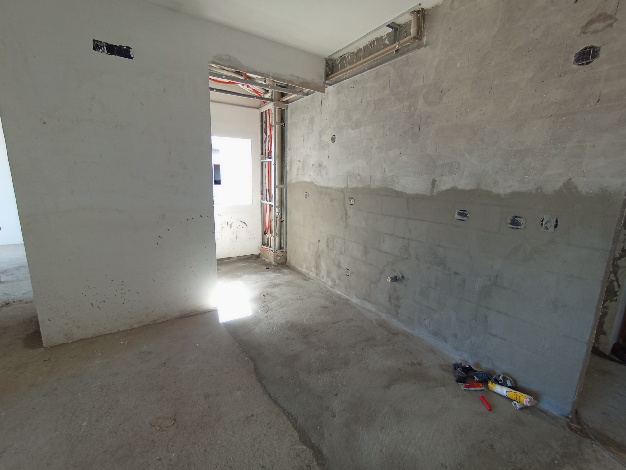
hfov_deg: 94.5
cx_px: 313
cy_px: 235
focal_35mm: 16
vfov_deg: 78.1
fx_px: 289
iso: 60
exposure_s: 1/60
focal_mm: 1.65
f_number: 2.2
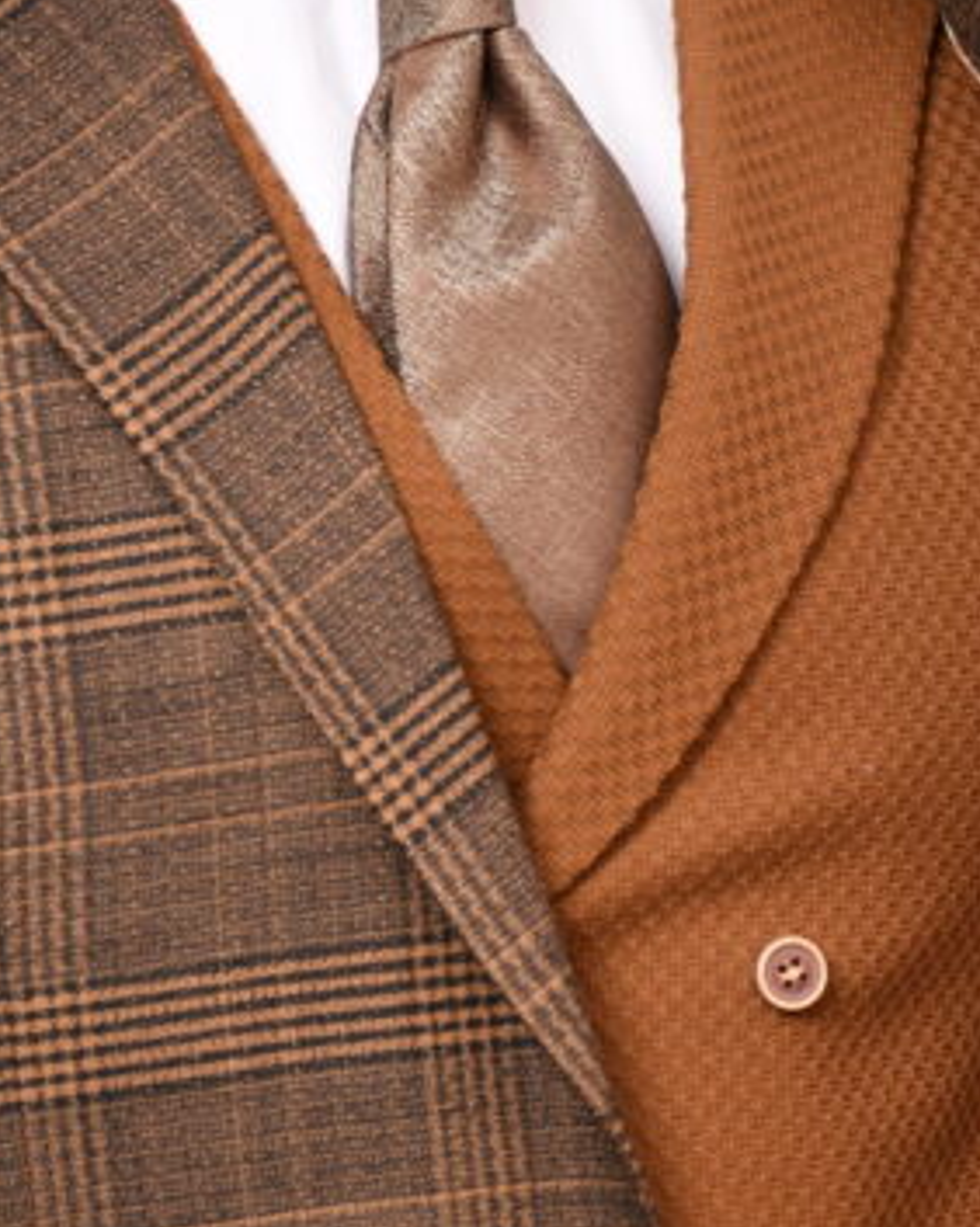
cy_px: 1119
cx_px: 987
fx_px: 12156
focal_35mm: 335
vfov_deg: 5.8
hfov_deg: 4.6
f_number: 4
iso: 100
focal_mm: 120
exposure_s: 1/160
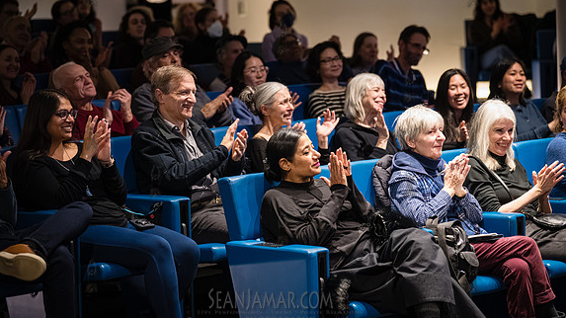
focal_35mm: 107
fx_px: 1605
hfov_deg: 20.0
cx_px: 282
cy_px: 132
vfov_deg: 11.3
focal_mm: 101
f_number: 2.8
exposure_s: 1/200
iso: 8000
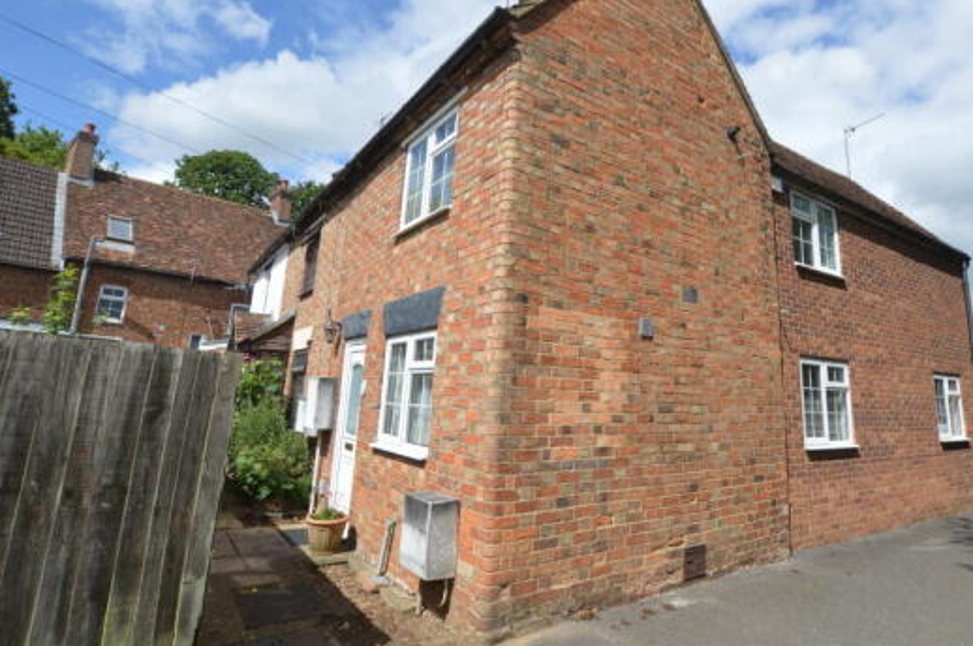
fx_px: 513
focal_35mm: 19
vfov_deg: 63.9
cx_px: 543
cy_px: 265
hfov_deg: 86.6
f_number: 13
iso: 800
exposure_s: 1/640
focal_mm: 10
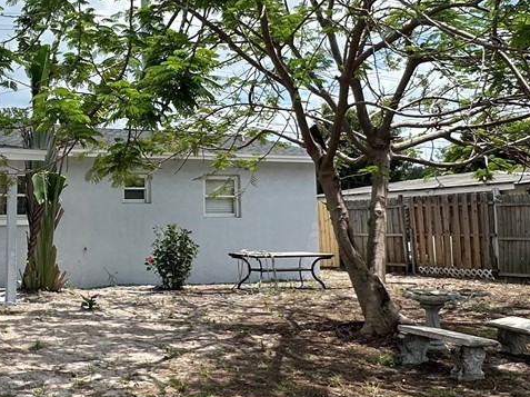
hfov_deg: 39.1
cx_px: 118
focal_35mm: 47
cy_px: 149
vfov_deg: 30.7
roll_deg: -0.1
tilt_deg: +5.7
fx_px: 719
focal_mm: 2.22
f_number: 2.2
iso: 50
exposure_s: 1/1195
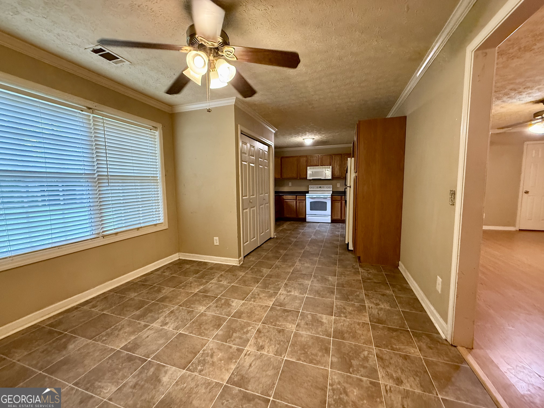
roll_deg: +0.2
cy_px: 204
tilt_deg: -5.7
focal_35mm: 14
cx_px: 272
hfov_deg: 102.1
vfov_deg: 85.7
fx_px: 220
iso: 500
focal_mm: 2.22
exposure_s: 1/60
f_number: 2.2
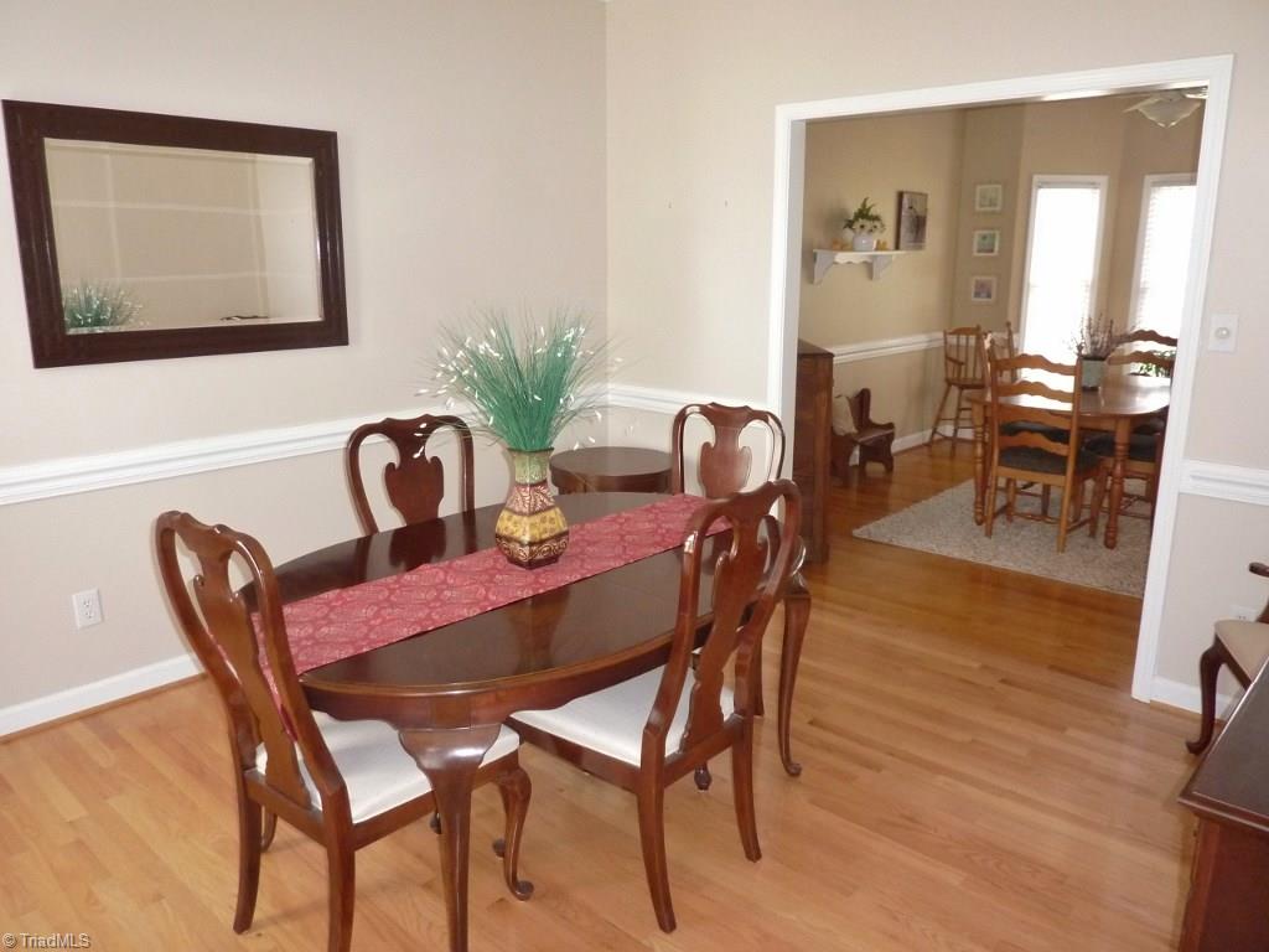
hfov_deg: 69.4
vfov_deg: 54.9
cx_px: 634
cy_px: 476
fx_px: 916
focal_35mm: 25
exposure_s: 1/30
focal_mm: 4.1
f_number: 3.3
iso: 400
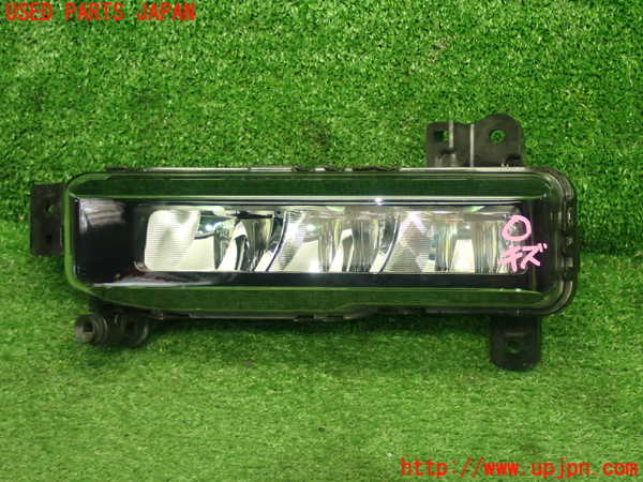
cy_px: 241
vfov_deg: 23.7
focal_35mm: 62
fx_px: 1152
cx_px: 322
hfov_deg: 31.2
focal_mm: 11.09
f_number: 3.6
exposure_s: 1/60
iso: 800
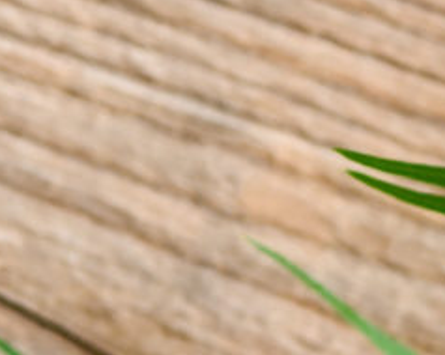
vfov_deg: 2.4
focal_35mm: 636
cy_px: 565
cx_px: 1069
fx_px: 8369
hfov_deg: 3.0
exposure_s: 1/100
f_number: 5
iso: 400
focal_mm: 105
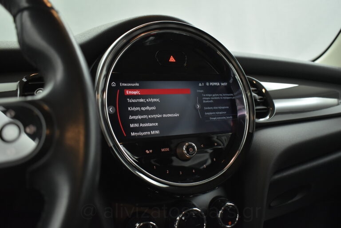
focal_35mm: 33
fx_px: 313
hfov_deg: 57.2
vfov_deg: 40.0
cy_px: 114
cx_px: 170
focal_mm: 22
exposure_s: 1/50
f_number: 3.8
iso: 1600
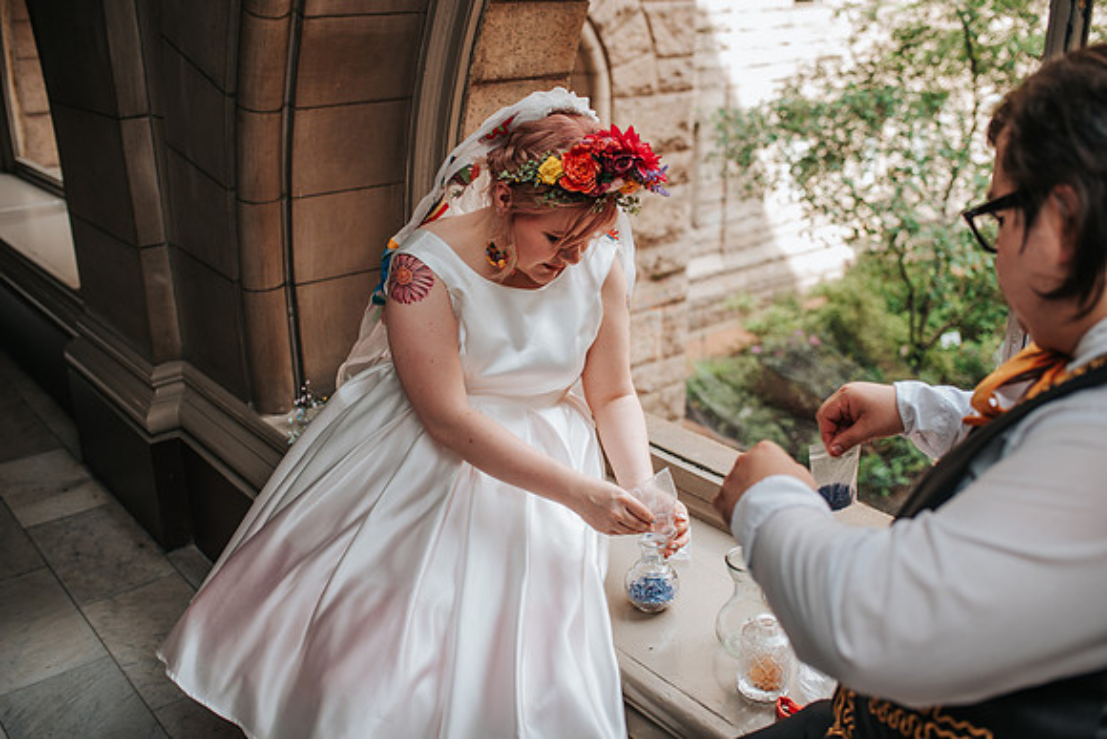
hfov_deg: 54.4
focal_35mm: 35
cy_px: 370
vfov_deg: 37.9
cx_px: 554
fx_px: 1076
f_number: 3.2
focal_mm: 35
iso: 200
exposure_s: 1/200
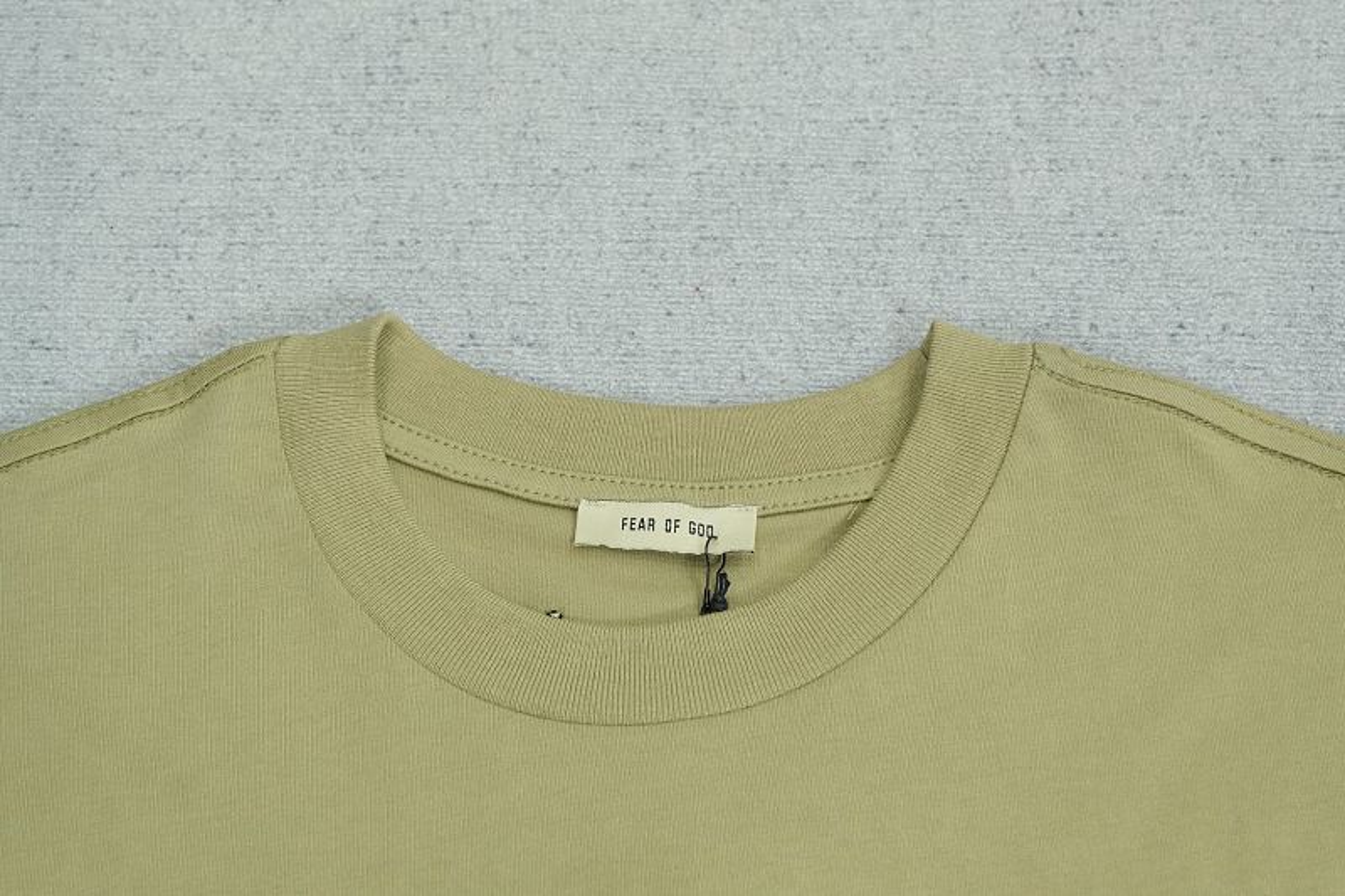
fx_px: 2801
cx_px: 672
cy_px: 448
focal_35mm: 75
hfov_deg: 27.0
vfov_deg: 18.2
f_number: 8
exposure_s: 1/160
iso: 1000
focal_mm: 50
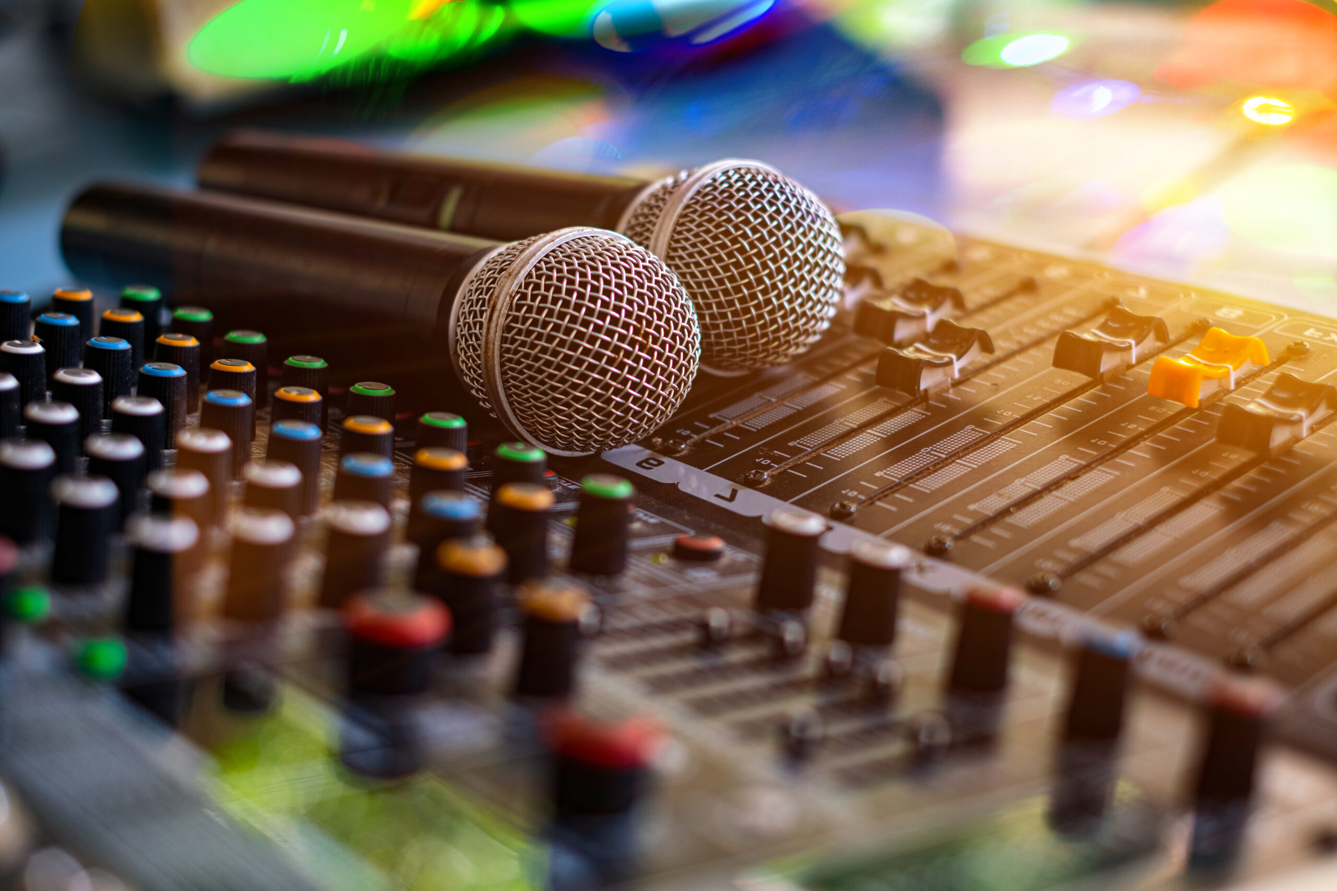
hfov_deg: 37.5
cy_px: 446
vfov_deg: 25.5
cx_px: 668
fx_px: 1968
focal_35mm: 53
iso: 200
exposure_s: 1/60
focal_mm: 35
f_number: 2.2
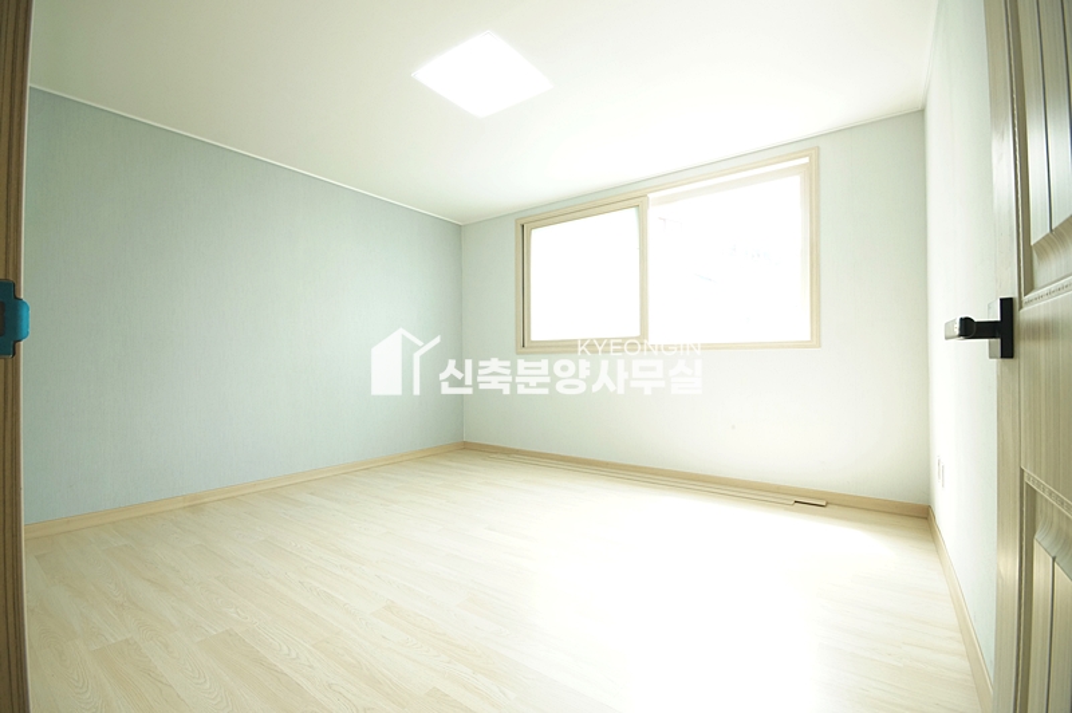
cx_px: 536
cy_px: 356
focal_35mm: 15
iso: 800
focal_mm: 10
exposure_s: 1/30
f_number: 9
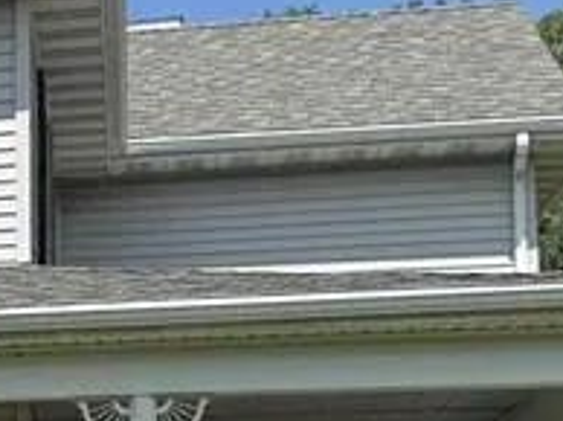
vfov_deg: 11.5
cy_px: 473
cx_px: -412
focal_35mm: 127
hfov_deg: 14.0
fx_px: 2063
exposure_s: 1/4049
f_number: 1.78
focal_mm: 6.76
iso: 80
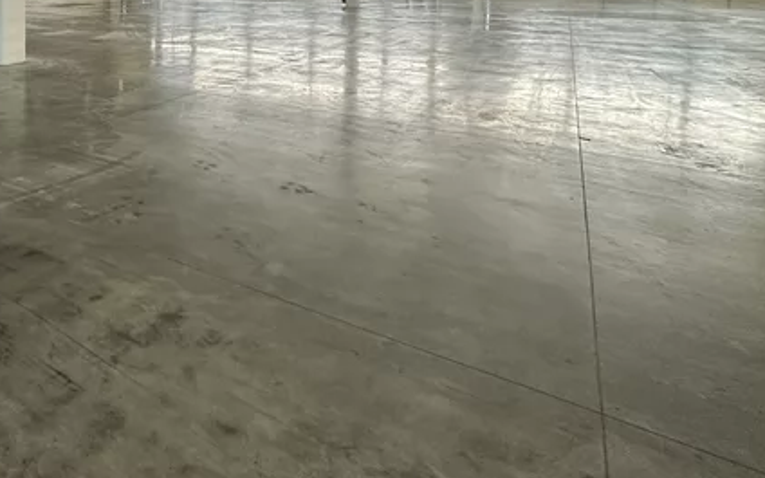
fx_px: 584
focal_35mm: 28
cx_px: 146
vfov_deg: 39.1
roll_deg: -0.6
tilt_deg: -2.9
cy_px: -5
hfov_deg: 60.7
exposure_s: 1/74
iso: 320
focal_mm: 2.22
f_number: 2.2
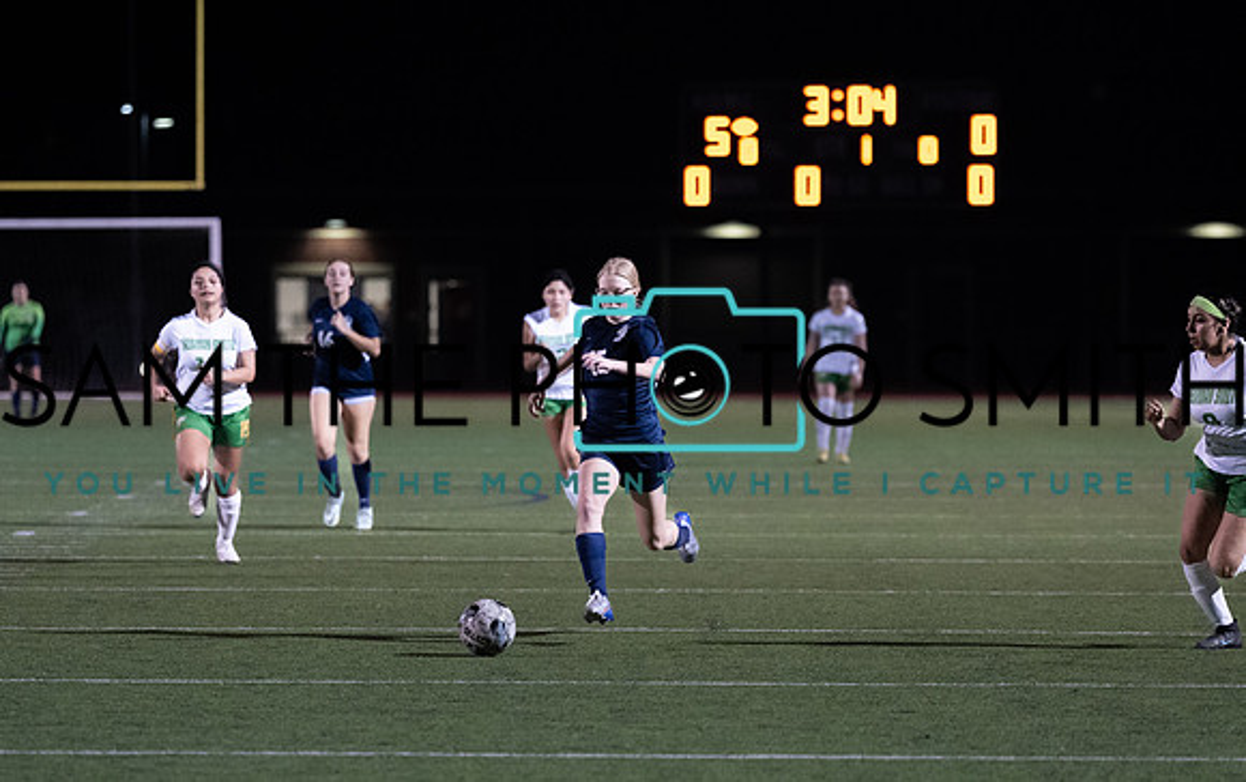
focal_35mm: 225
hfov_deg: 9.3
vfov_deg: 5.8
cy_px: 423
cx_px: 635
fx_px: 7654
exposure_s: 1/1000
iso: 5000
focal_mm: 147
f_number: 2.8
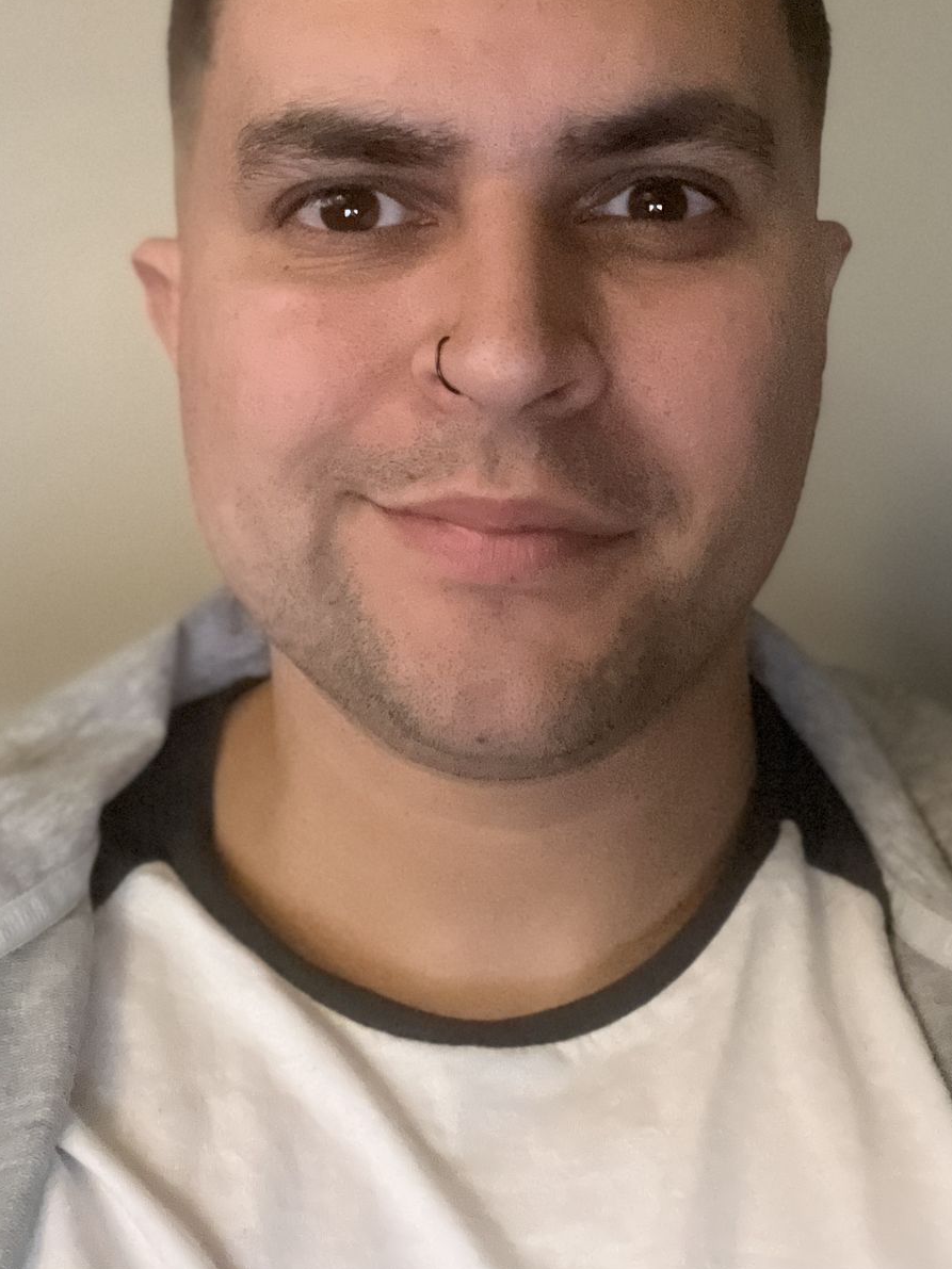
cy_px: 453
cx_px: 490
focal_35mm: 43
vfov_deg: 43.4
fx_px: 1577
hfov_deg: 33.6
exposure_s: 1/14
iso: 1600
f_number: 2.2
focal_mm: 2.71
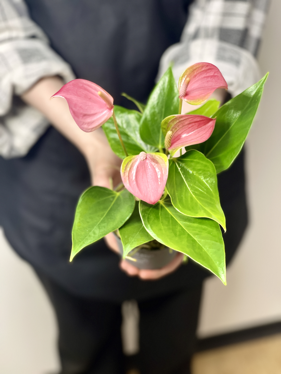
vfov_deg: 30.3
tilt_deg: -37.2
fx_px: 693
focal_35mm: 64
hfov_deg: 22.9
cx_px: 140
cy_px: 187
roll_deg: +1.9
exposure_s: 1/50
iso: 125
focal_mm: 7.5
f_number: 2.2
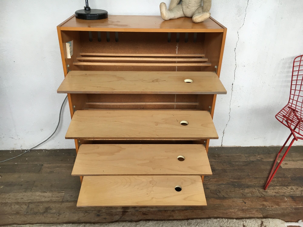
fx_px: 254
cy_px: 114
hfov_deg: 61.7
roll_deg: -1.6
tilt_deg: -28.3
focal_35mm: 29
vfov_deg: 48.2
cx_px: 152
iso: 40
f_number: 2.2
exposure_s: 1/33
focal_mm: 4.15
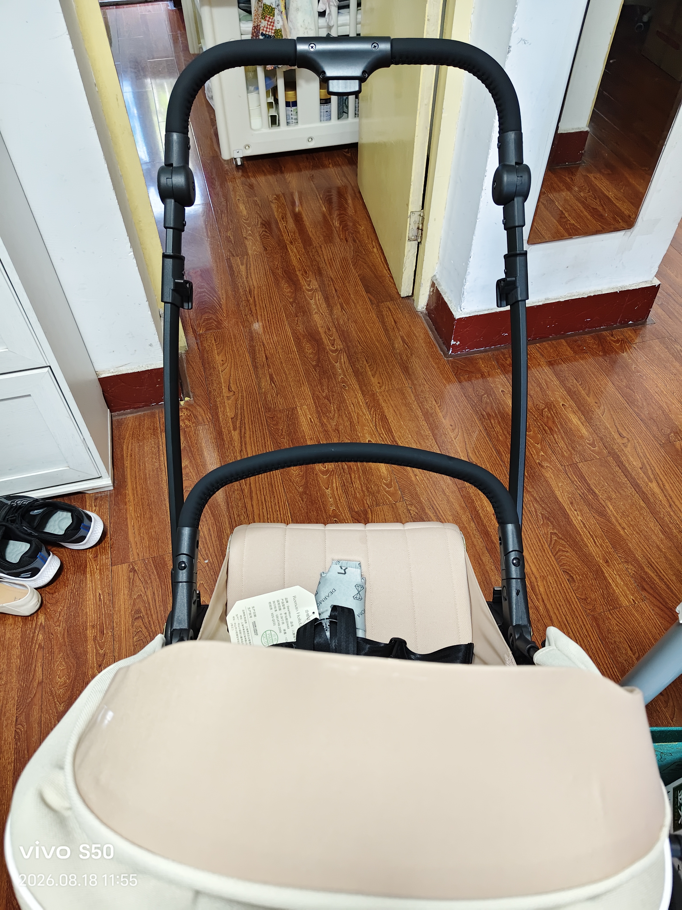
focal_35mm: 23
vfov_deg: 73.9
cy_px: 455
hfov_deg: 58.9
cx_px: 341
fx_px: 604
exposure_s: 1/50
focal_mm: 5.56
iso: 582
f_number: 1.88
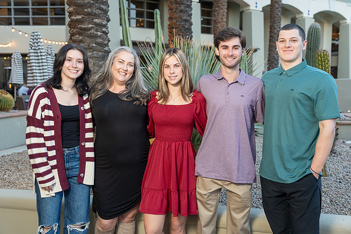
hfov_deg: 47.4
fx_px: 400
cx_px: 176
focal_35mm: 41
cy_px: 117
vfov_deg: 32.6
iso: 800
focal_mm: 41
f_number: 4
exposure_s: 1/200
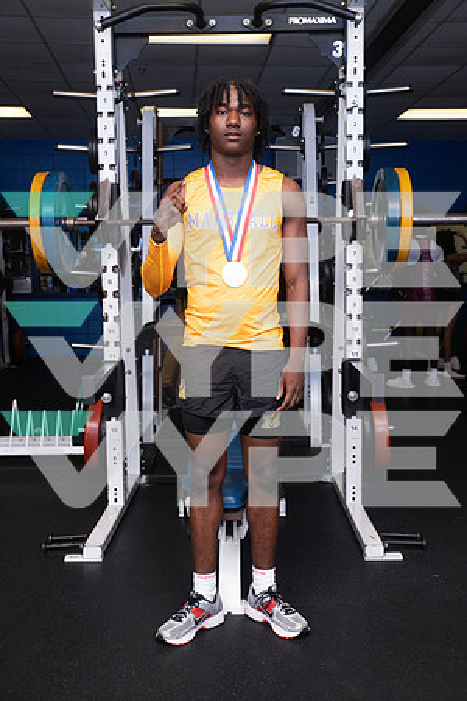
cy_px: 350
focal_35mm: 42
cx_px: 234
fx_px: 817
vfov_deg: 46.4
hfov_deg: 31.9
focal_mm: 42
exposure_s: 1/400
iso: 500
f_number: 6.3
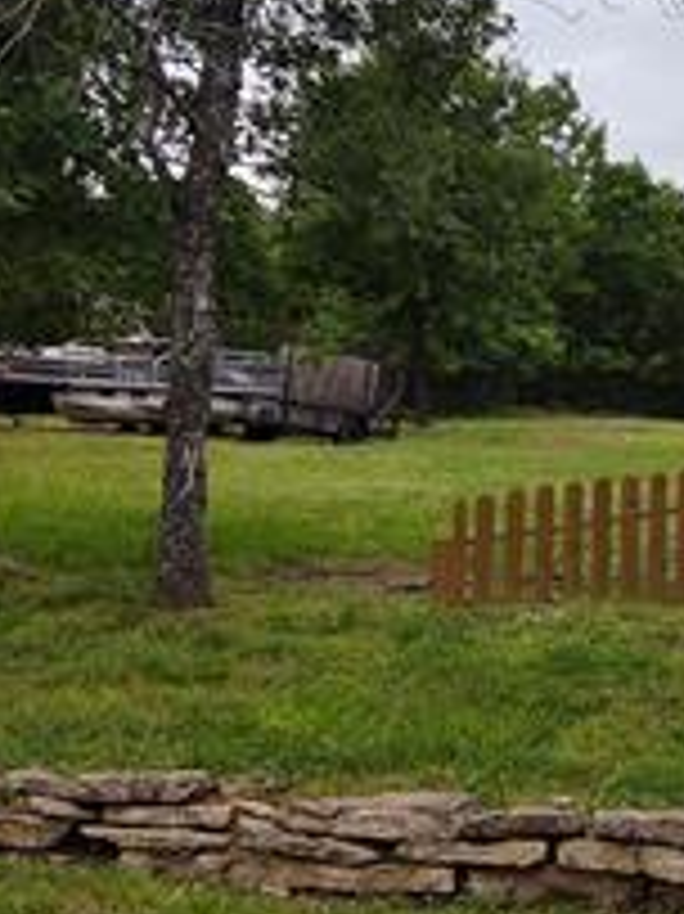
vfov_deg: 30.3
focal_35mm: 64
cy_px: 509
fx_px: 1688
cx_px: 788
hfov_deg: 21.5
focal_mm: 4.75
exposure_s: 1/4592
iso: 100
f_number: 1.7
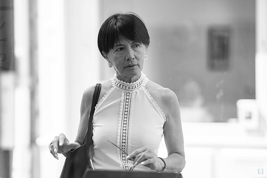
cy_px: 94
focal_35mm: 124
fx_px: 920
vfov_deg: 11.1
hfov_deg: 16.5
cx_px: 116
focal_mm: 105
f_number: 2
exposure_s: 1/500
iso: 64
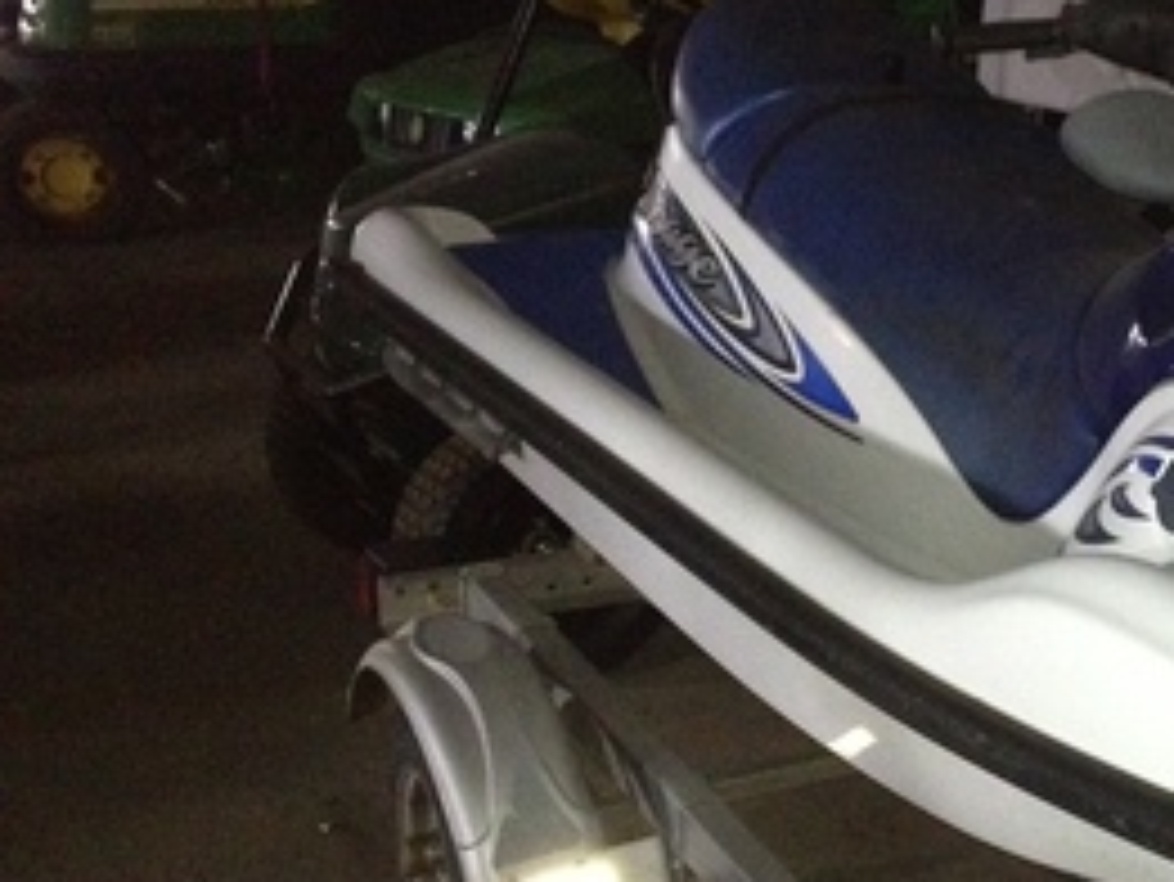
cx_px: 1219
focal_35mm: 73
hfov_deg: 25.2
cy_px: 482
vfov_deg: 20.2
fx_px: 2477
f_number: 2.4
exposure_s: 1/16
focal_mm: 4.28
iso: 800
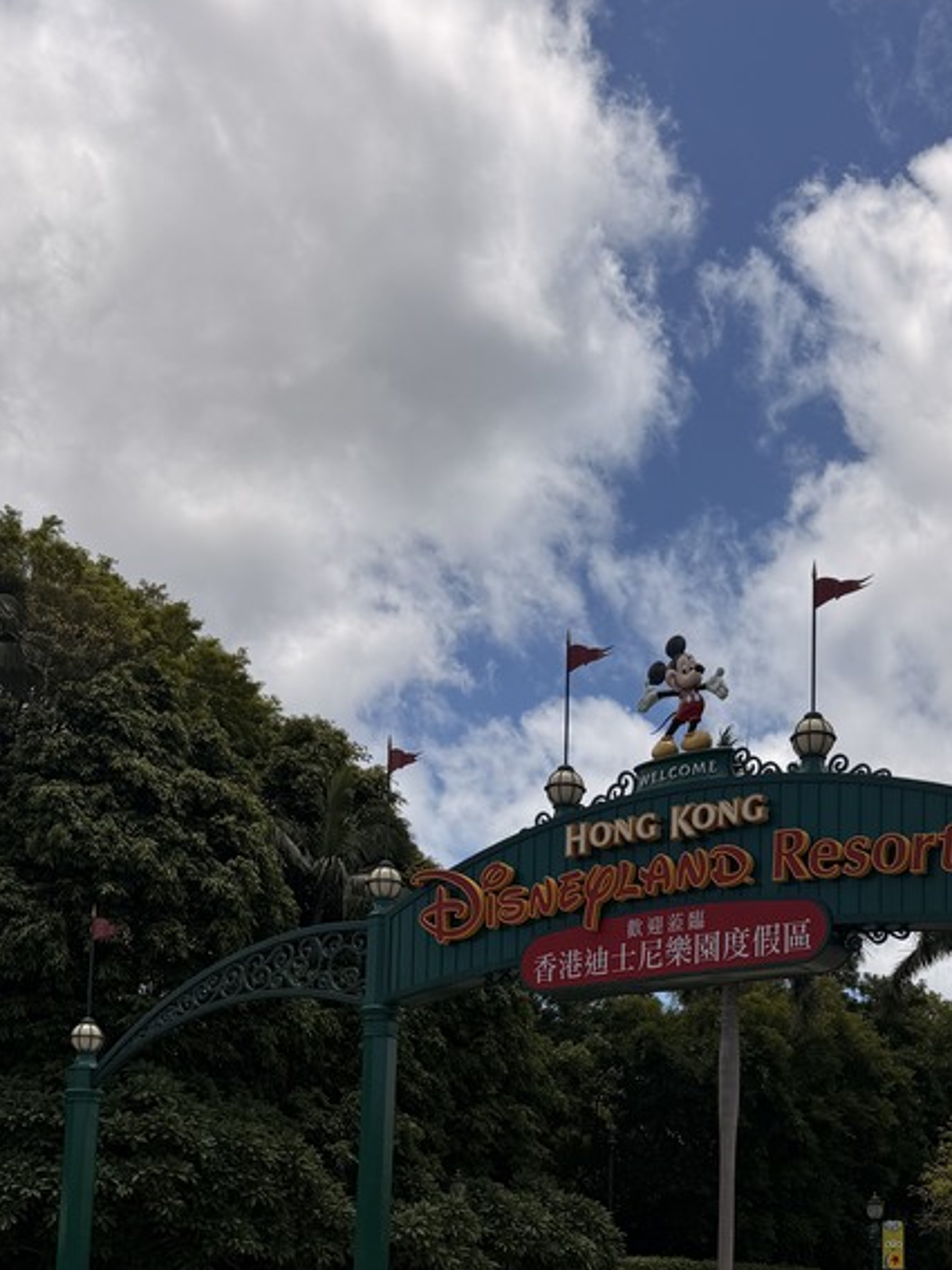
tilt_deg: +8.1
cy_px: 1075
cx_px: 679
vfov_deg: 40.6
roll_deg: -0.9
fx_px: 1614
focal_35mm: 44
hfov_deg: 32.4
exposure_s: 1/9091
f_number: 1.78
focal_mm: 6.76
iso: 80
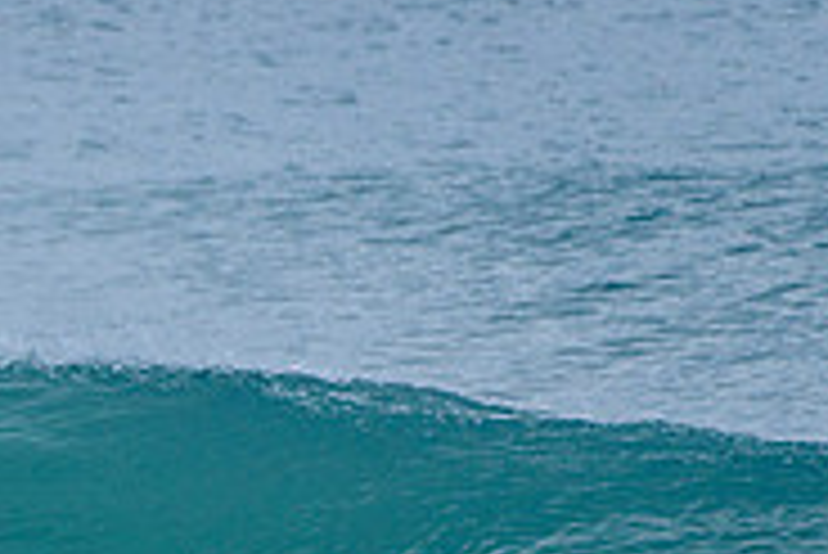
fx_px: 44516
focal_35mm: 1934
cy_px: 763
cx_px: -428
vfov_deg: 0.7
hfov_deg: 1.1
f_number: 5.6
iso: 160
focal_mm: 500
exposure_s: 1/1600
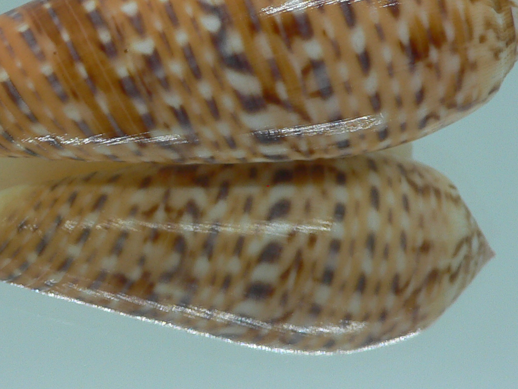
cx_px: 212
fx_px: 1017
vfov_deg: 21.5
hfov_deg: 28.5
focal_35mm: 68
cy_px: 112
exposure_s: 1/60
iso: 80
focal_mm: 4.6
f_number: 2.8
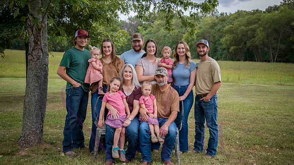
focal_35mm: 53
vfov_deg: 22.6
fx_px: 413
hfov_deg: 39.2
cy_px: 94
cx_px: 147
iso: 400
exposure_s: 1/640
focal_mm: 50
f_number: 4.2
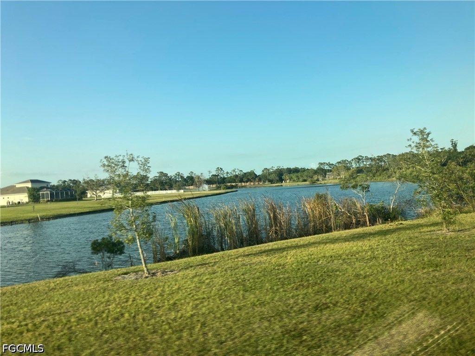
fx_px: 384
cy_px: 178
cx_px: 238
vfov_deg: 49.7
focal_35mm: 28
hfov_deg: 63.4
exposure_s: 1/143
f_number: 1.8
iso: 20
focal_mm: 3.99
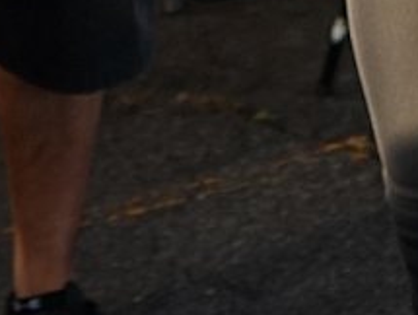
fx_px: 2419
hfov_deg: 9.8
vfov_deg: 6.7
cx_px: 350
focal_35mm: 200
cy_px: -664
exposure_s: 1/60
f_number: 4
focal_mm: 28
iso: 200
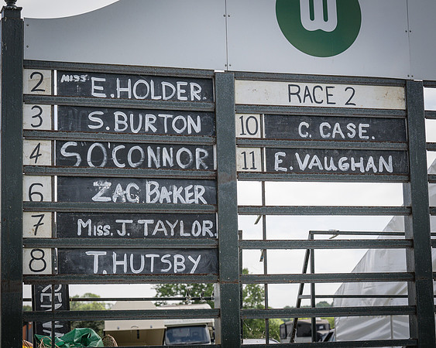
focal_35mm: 86
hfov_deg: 22.1
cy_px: 180
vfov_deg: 17.8
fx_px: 1114
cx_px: 207
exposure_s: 1/1600
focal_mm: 74
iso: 400
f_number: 5.6
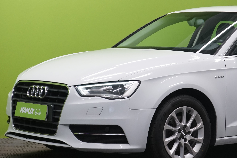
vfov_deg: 10.7
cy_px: 49
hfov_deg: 15.8
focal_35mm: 128
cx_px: 207
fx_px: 843
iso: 1250
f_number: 8
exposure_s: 1/25
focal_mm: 67
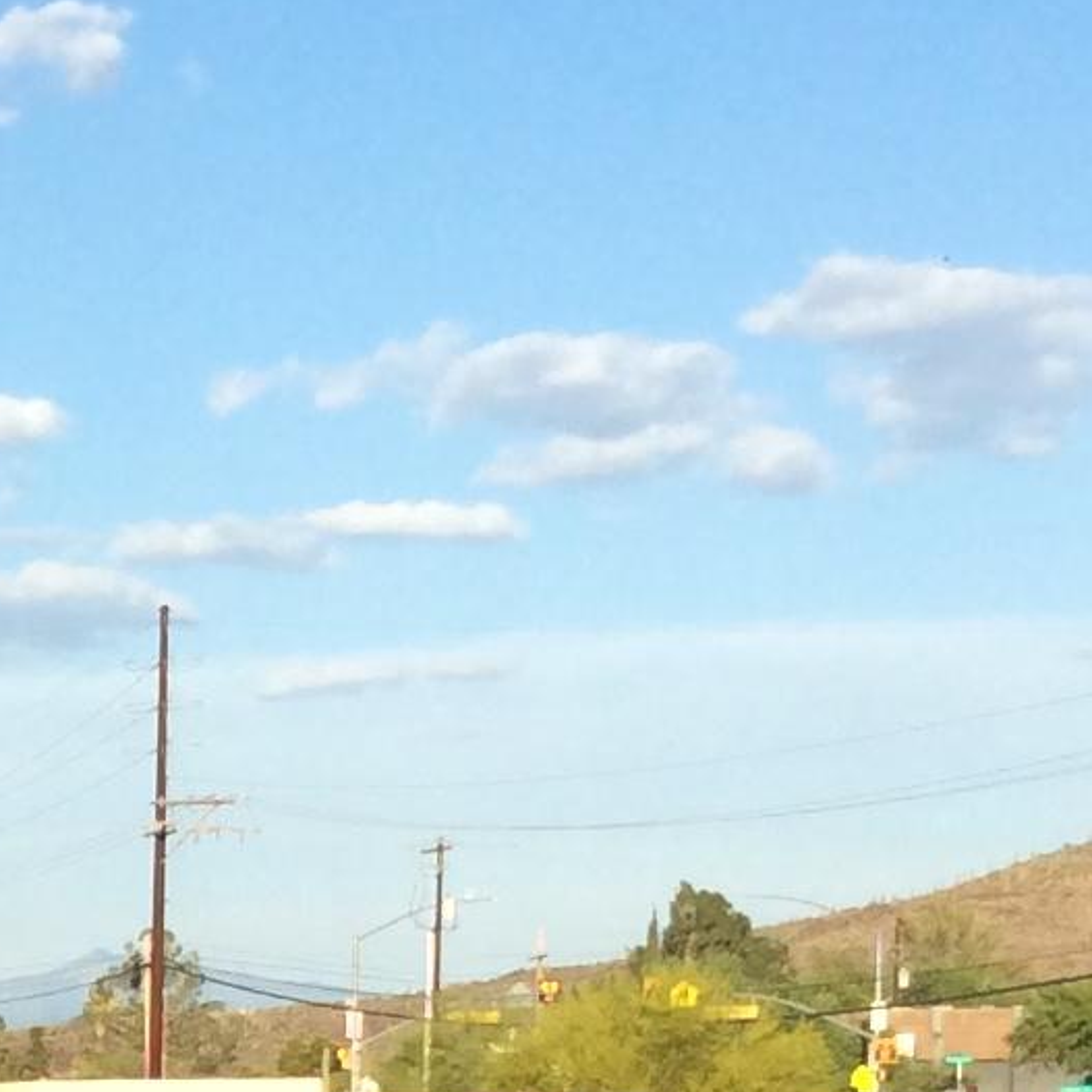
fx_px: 4961
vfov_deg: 12.0
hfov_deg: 11.9
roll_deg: +0.8
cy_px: 1631
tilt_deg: -6.5
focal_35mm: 139
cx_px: -663
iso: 32
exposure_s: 1/923
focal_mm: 3.3
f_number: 2.4
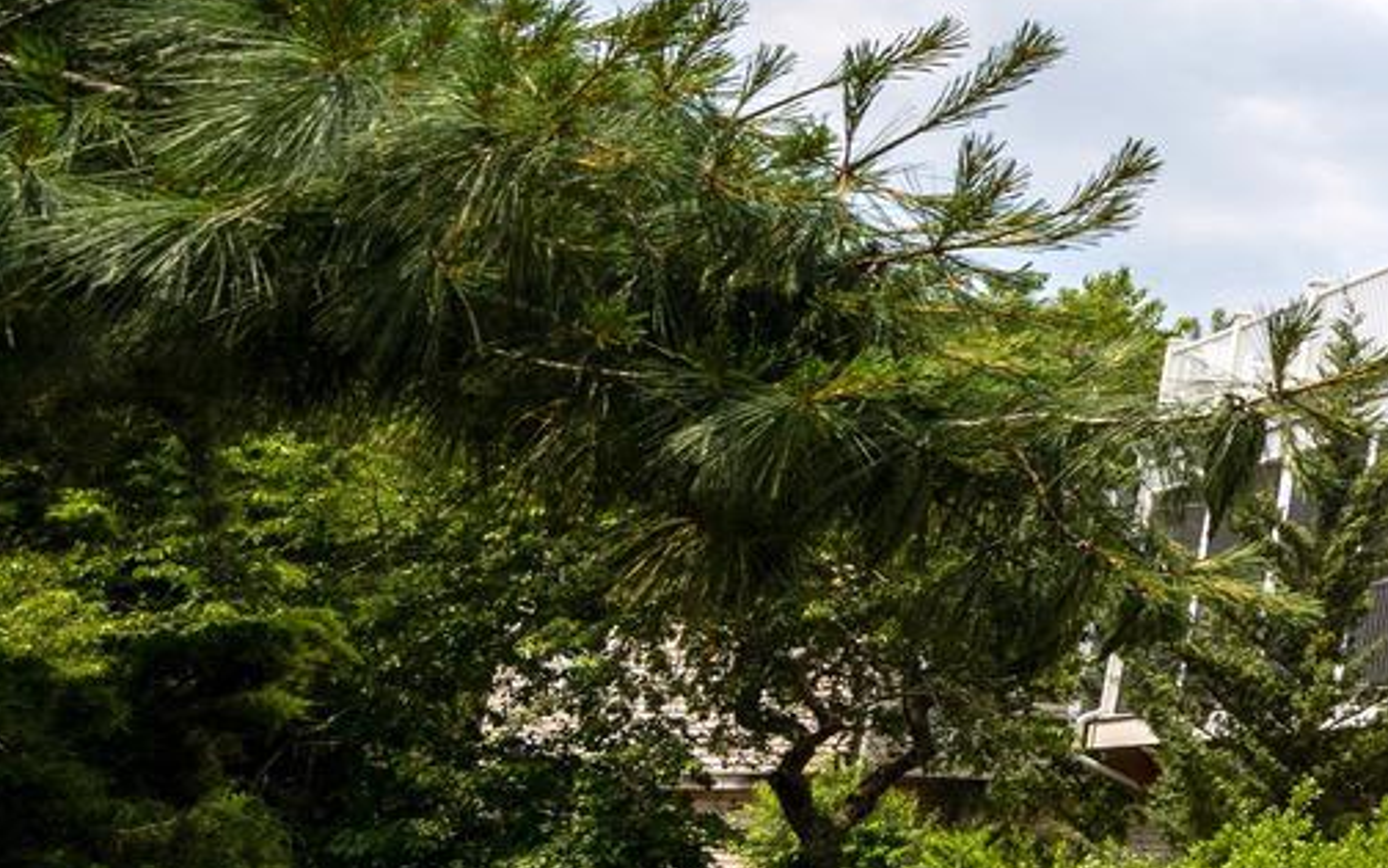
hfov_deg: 21.5
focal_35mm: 58
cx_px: 2534
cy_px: 32
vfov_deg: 21.7
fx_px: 2194
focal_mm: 14
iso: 160
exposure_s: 1/800
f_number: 7.1
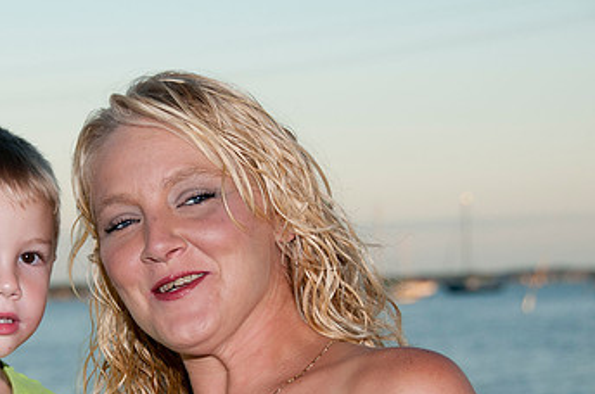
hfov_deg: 13.1
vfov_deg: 8.7
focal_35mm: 157
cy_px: 303
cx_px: 170
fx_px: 2590
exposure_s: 1/250
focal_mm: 62
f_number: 5.6
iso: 100
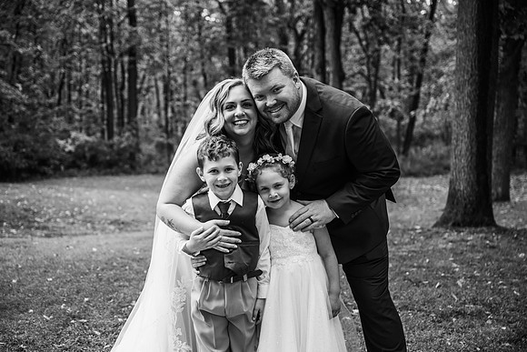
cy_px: 183
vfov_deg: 29.4
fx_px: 671
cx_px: 253
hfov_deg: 42.9
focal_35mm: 46
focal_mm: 44
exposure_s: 1/400
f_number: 2.8
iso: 200
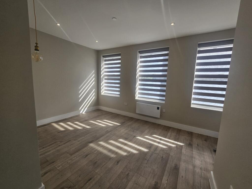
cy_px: 94
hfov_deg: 106.2
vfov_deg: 89.9
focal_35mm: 13
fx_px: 95
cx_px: 126
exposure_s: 1/320
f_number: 2.2
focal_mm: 2.2
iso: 50
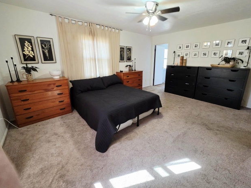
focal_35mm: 14
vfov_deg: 85.5
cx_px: 132
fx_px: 101
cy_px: 88
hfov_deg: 102.0
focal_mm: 2.2
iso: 320
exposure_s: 1/120
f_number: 1.9
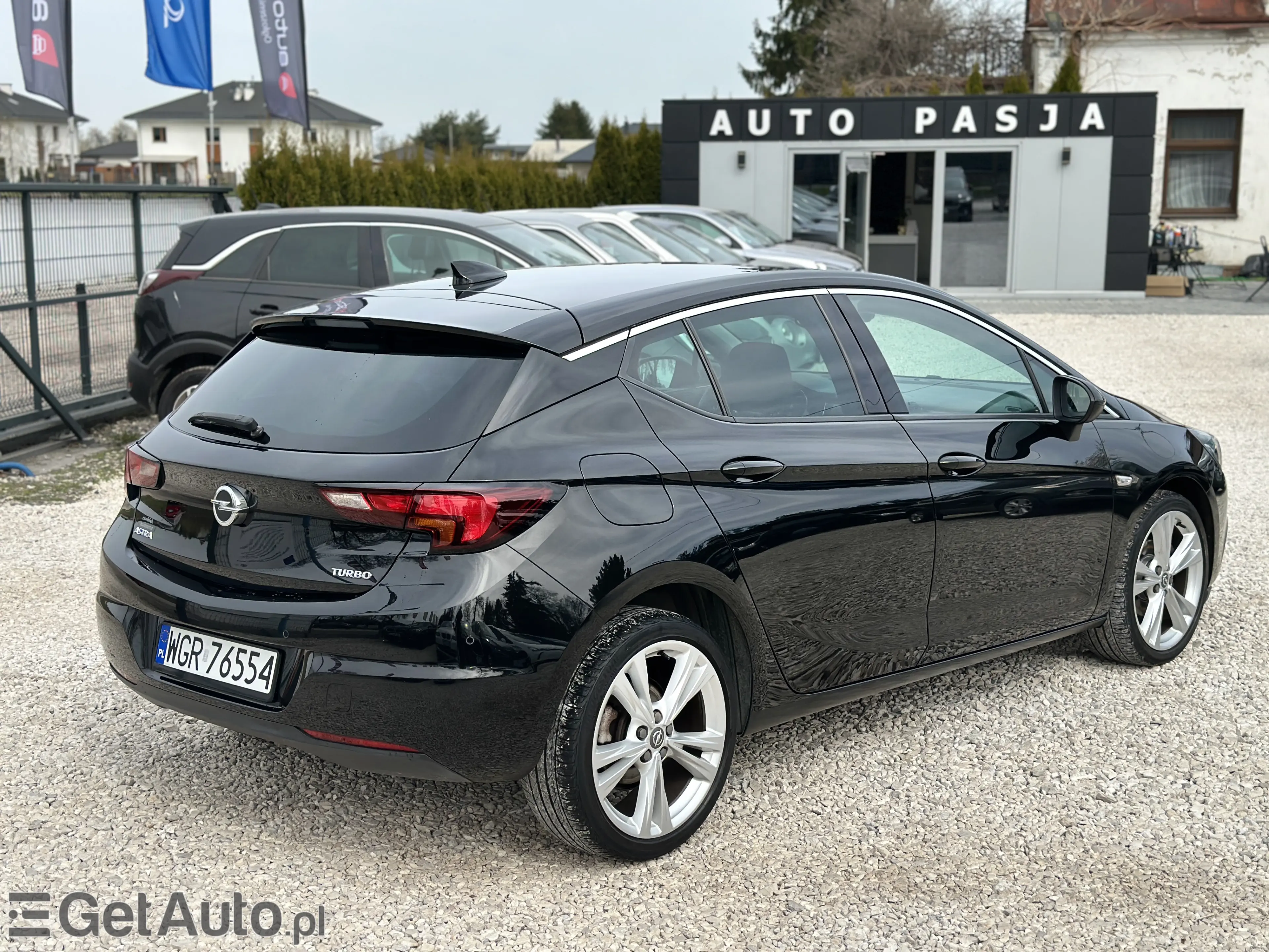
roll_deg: -0.1
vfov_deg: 30.3
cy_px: 476
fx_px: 1760
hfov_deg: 39.7
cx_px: 634
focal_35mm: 48
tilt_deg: -9.3
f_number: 1.78
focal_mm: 6.86
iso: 80
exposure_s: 1/2809
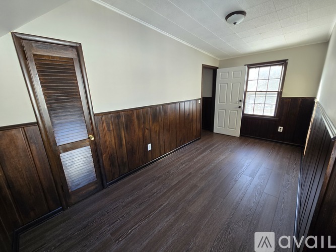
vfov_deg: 89.9
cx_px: 168
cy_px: 126
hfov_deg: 106.2
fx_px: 126
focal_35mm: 13
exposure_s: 1/60
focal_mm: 2.2
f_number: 2.2
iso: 80
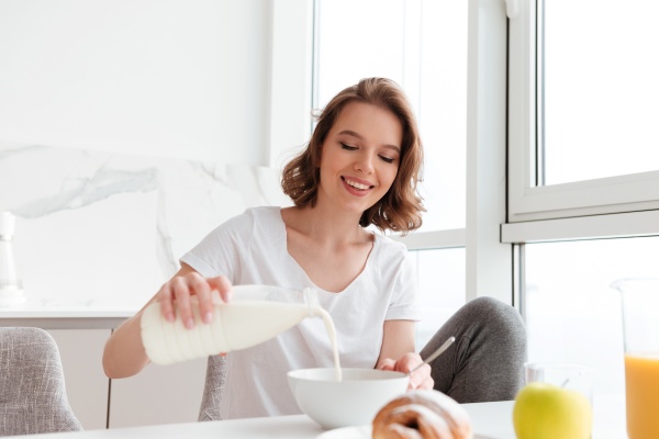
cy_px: 220
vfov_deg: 29.9
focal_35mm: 45
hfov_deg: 43.6
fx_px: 824
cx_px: 330
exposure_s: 1/320
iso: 160
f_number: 3.5
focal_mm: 45
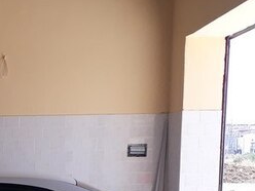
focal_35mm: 72
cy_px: 211
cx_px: -39
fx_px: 530
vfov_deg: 19.6
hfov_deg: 24.8
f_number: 1.9
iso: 40
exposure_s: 1/324
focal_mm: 3.6
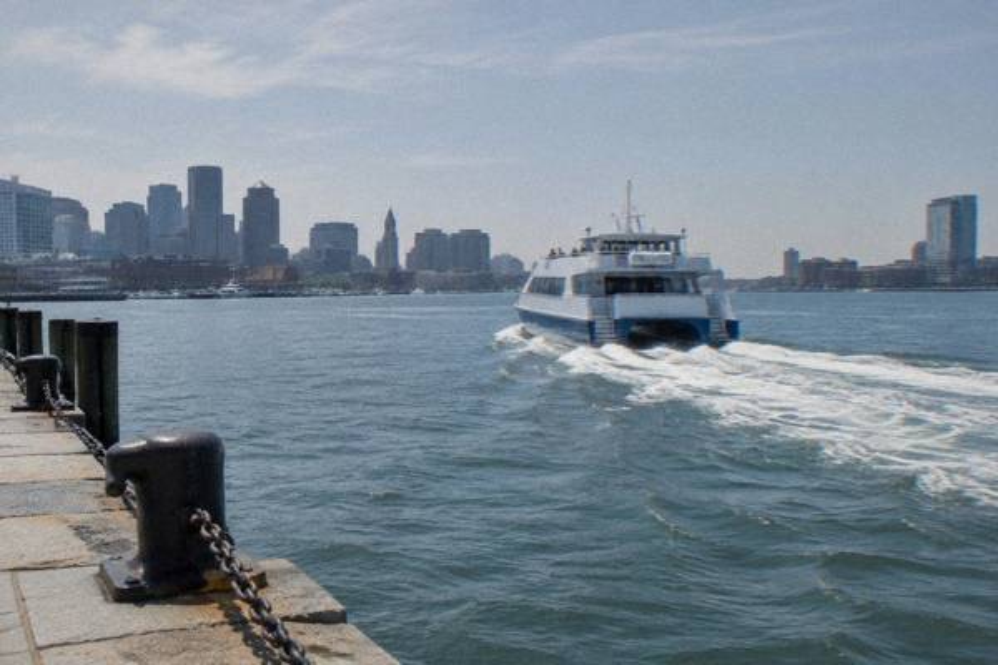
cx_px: 499
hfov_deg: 54.4
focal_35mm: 35
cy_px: 332
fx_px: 970
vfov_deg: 37.9
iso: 320
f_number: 9
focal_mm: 35
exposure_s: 1/640
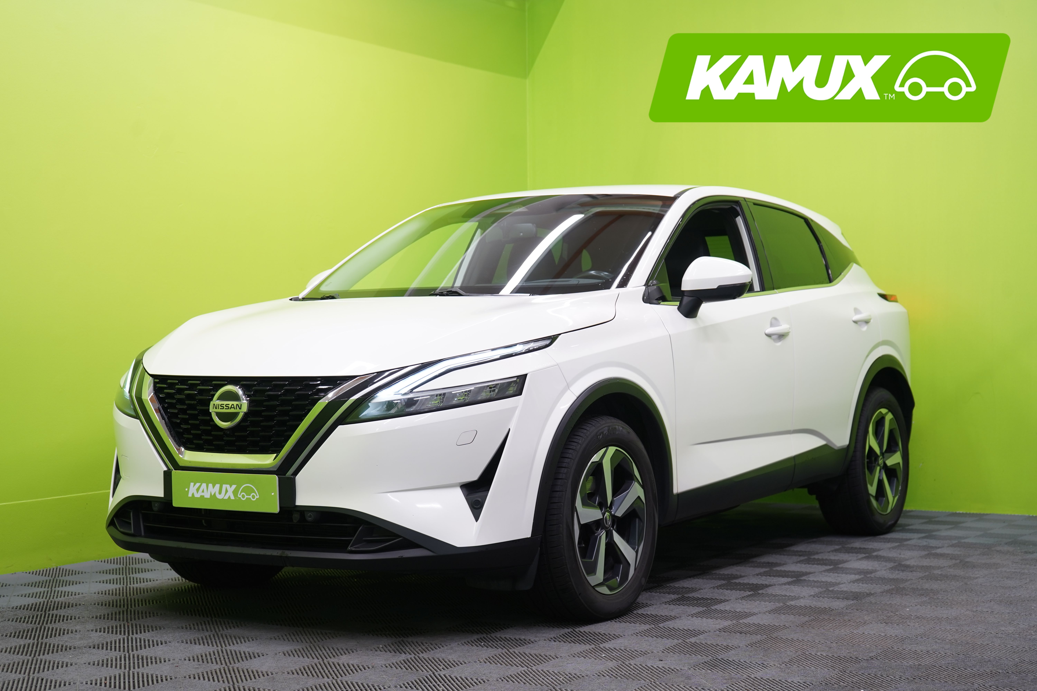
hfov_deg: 35.6
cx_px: 518
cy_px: 346
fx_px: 1613
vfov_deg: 24.2
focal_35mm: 56
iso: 400
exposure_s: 1/30
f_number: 5
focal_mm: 56
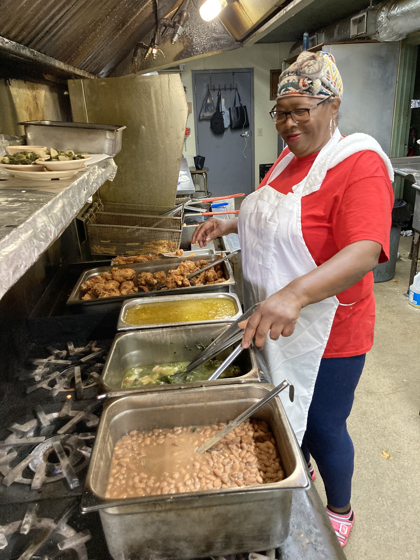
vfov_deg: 63.4
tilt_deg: -19.9
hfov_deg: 49.7
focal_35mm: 28
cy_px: 280
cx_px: 210
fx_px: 453
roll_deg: +0.3
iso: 320
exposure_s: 1/60
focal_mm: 3.99
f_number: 1.8
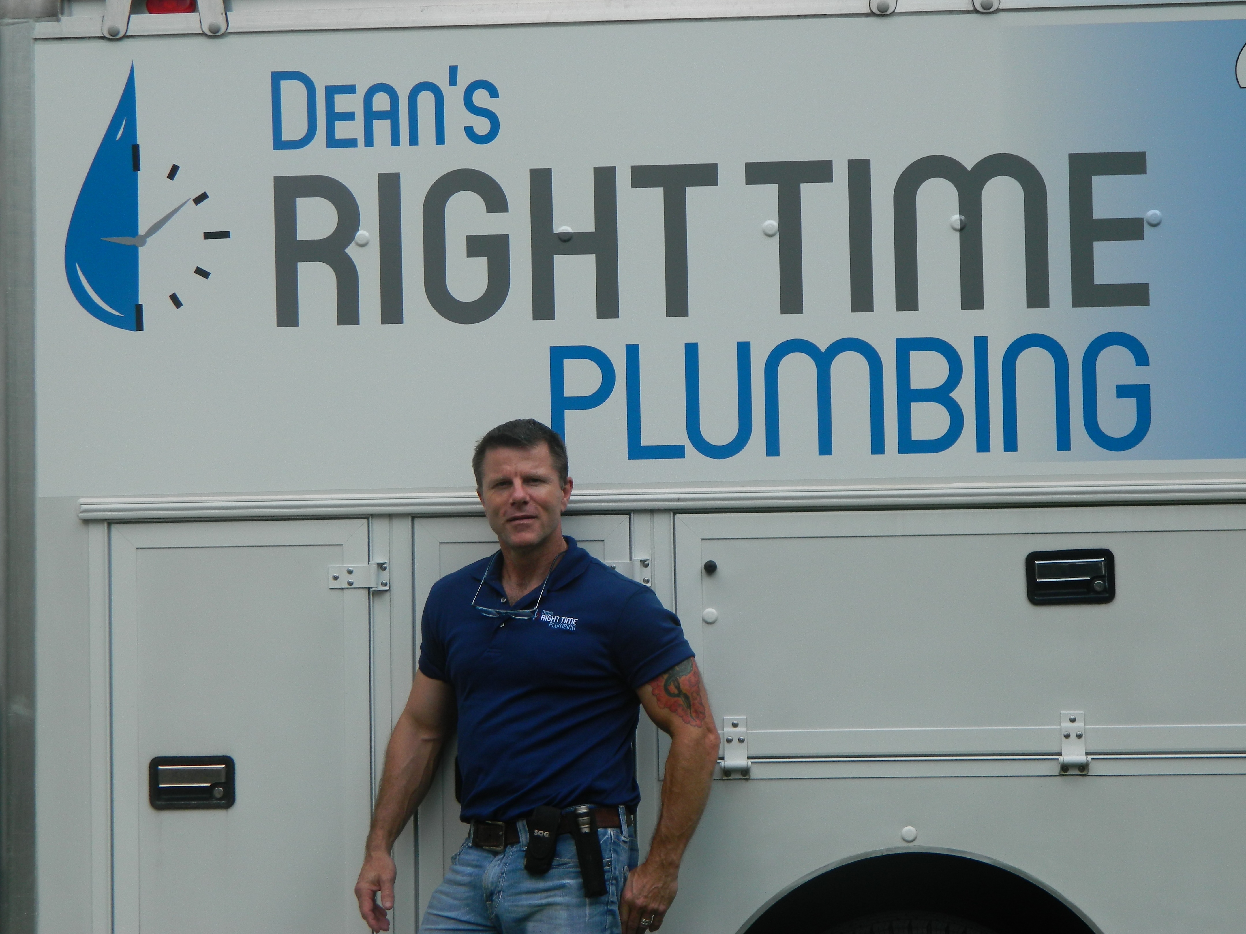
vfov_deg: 25.7
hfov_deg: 33.8
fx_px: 2052
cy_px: 467
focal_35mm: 57
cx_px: 623
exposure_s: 1/200
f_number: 3.8
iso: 80
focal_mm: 10.2
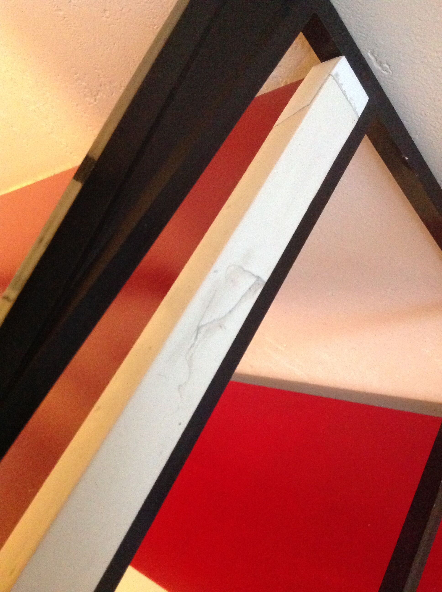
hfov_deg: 40.6
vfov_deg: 52.7
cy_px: 296
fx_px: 597
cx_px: 221
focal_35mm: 35
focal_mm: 4.28
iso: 800
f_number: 2.4
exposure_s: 1/17
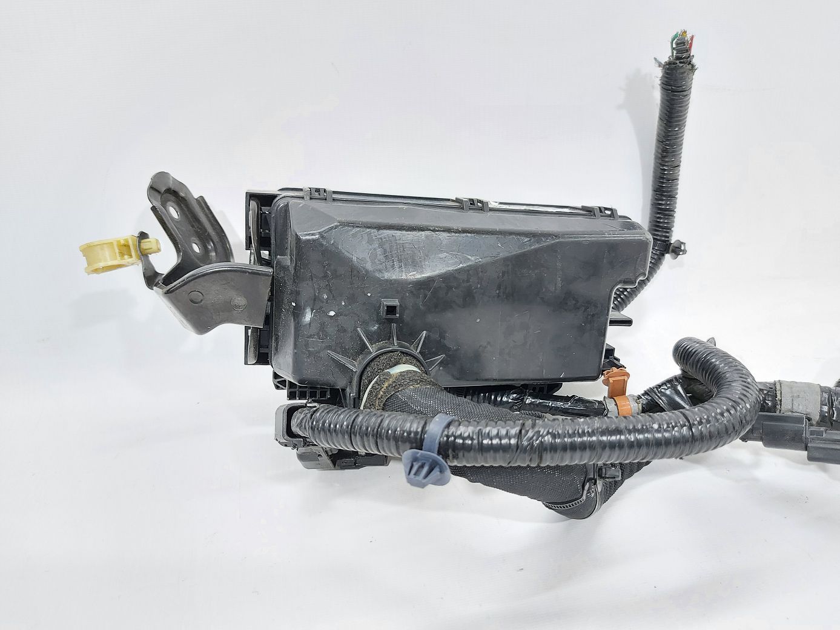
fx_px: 582
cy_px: 315
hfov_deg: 71.6
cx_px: 420
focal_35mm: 24
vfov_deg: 56.8
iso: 200
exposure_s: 1/50
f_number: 1.8
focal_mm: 5.23
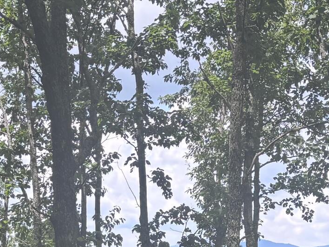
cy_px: 433
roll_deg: -0.8
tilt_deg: -8.1
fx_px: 1046
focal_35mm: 110
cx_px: 244
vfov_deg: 12.4
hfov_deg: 17.8
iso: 50
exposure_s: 1/515
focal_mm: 5.96
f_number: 1.6
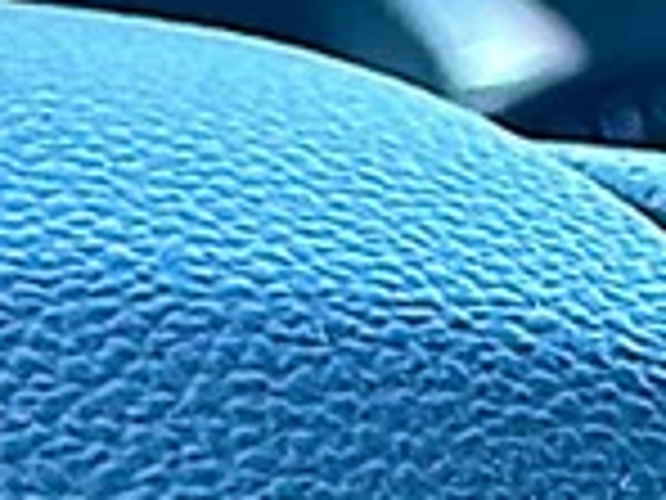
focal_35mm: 213
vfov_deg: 6.8
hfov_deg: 8.6
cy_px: 836
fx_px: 4098
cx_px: 1521
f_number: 1.78
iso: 100
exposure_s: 1/100
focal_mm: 6.86
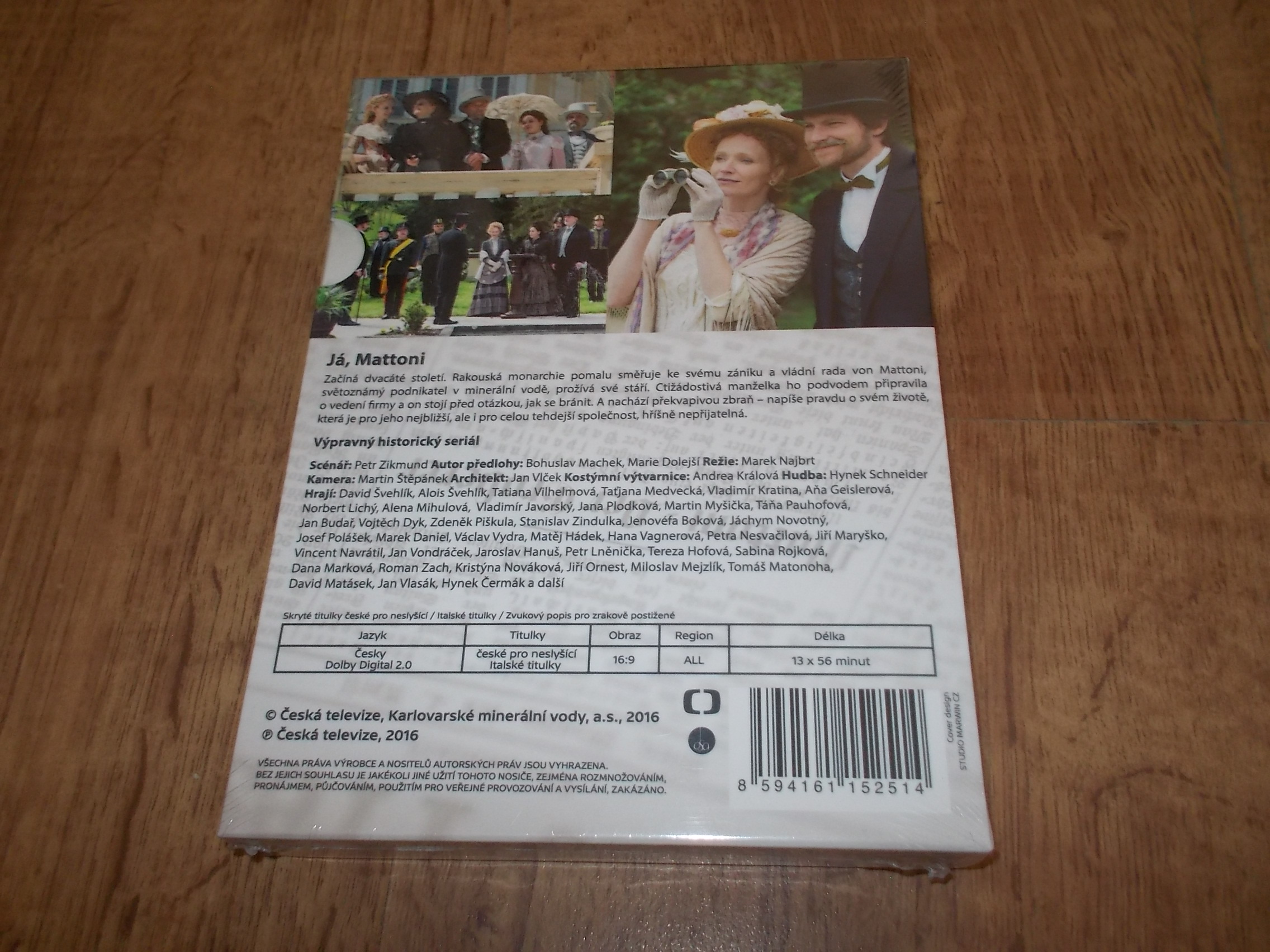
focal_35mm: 29
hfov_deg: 61.7
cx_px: 635
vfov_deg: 48.2
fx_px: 1064
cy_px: 476
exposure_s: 1/30
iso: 200
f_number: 3.3
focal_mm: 4.1
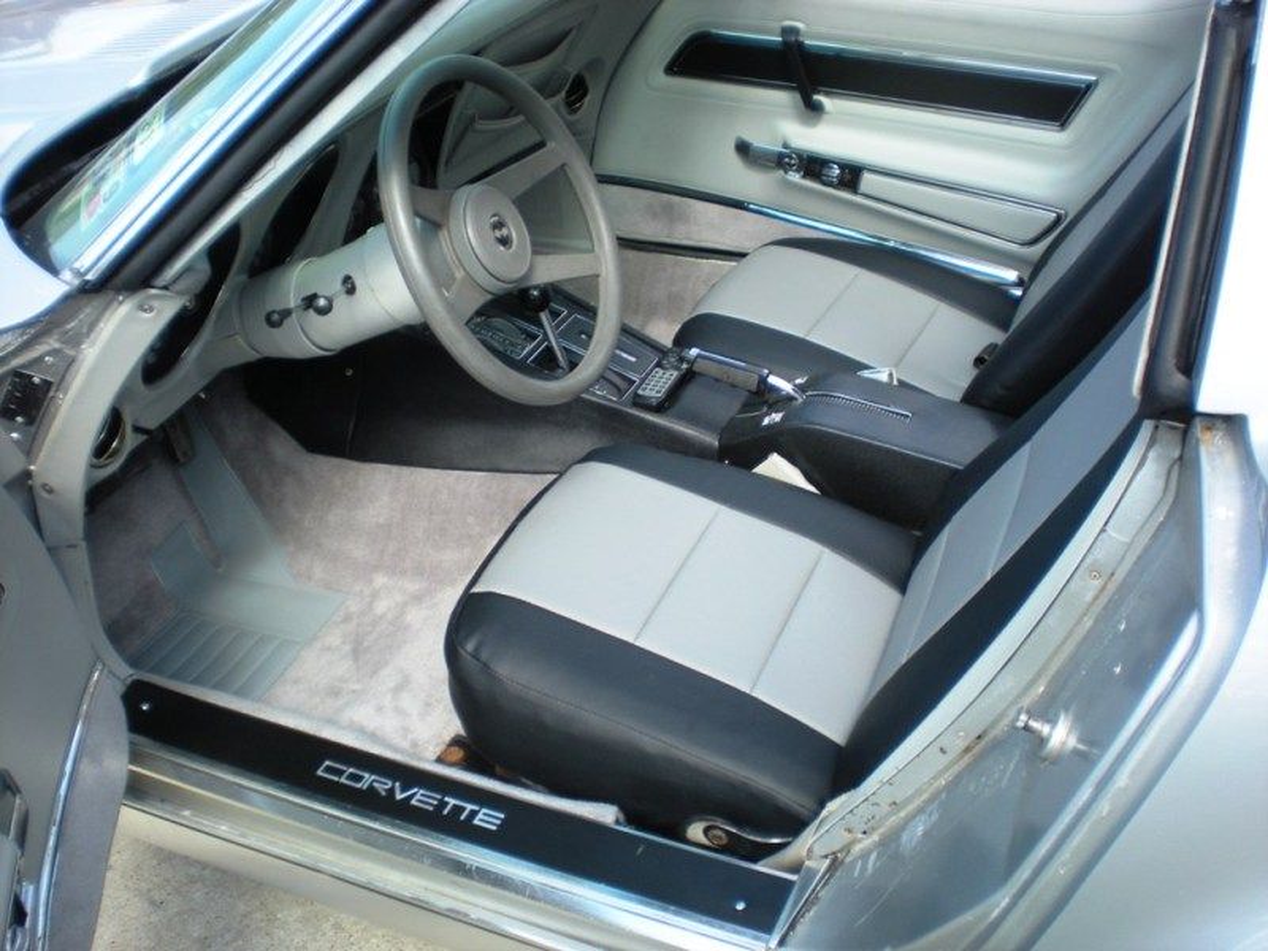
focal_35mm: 38
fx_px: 1392
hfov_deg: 49.0
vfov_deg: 37.7
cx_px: 634
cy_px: 476
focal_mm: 6.3
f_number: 3.1
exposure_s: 1/138
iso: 64
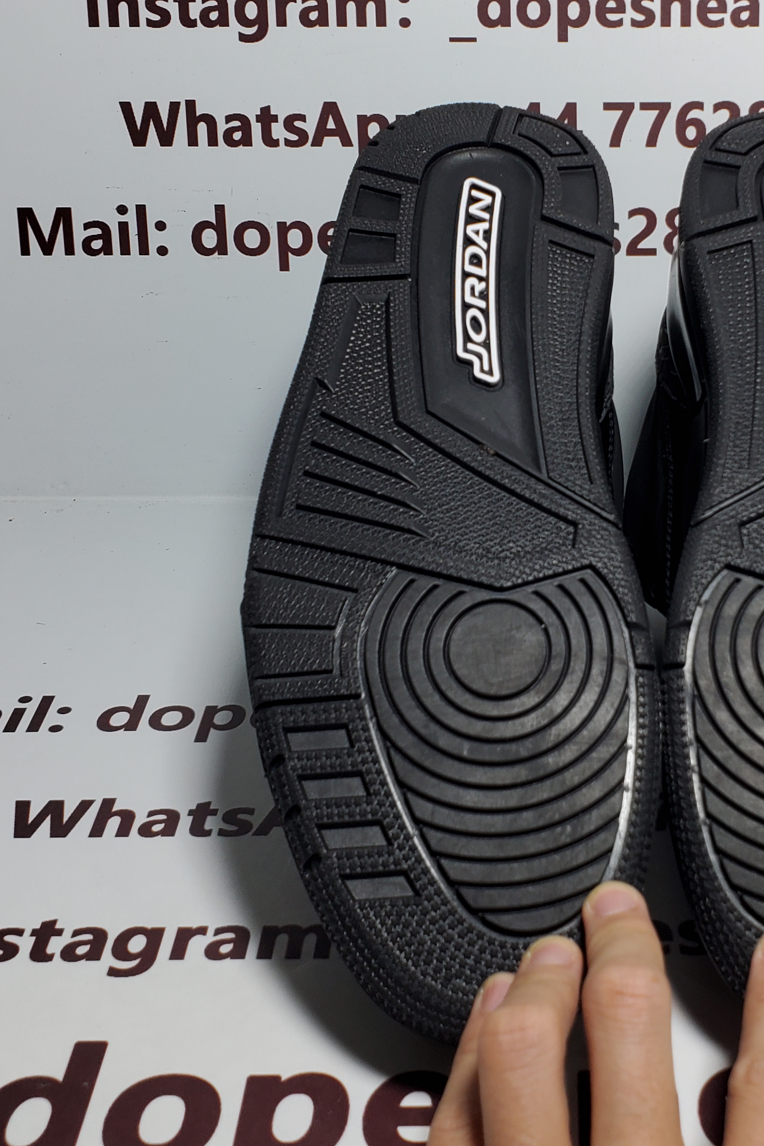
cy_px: 458
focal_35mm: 46
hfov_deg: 28.6
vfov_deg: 42.5
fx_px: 1464
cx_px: 622
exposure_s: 1/263
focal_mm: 4.3
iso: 50
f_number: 1.5
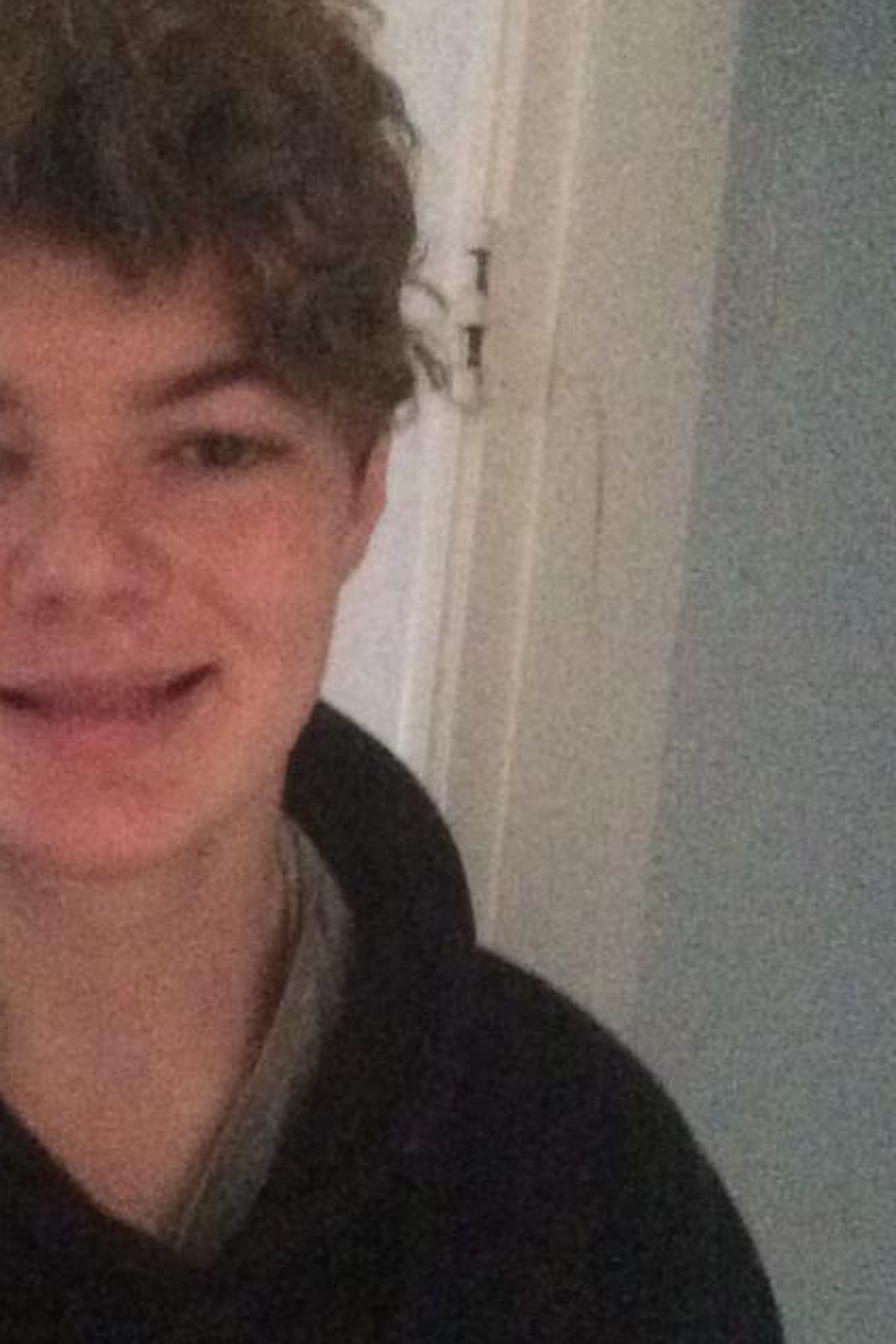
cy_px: 731
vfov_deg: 41.9
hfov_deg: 28.2
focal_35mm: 47
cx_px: 217
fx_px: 1754
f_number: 2.4
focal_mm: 2.15
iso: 1600
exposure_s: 1/15
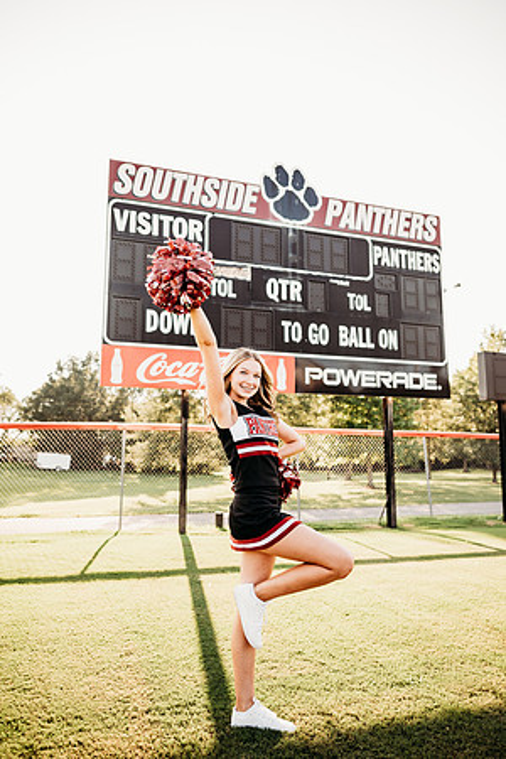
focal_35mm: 24
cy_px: 380
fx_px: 506
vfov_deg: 73.7
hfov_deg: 53.1
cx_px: 253
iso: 200
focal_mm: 24
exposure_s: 1/800
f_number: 2.8
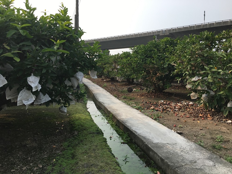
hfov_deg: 61.7
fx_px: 194
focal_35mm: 29
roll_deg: -0.5
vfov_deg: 48.2
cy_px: 87
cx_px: 116
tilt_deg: -4.3
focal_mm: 4.15
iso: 25
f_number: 2.2
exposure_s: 1/1026
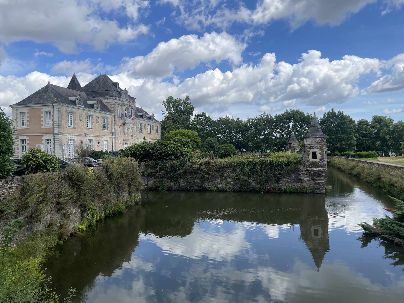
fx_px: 303
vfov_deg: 53.1
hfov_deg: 67.3
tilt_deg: -0.3
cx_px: 202
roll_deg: +1.2
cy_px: 152
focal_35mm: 26
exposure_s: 1/4000
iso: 32
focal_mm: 4.2
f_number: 1.6
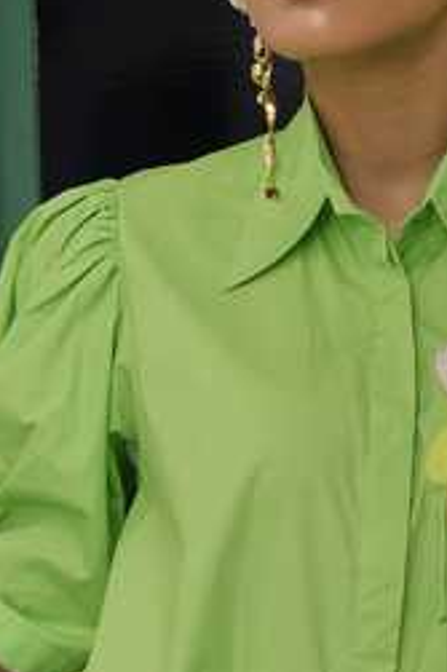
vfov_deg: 23.1
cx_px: 359
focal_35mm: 88
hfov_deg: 15.4
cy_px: 344
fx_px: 1641
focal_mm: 28
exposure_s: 1/160
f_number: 9
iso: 160
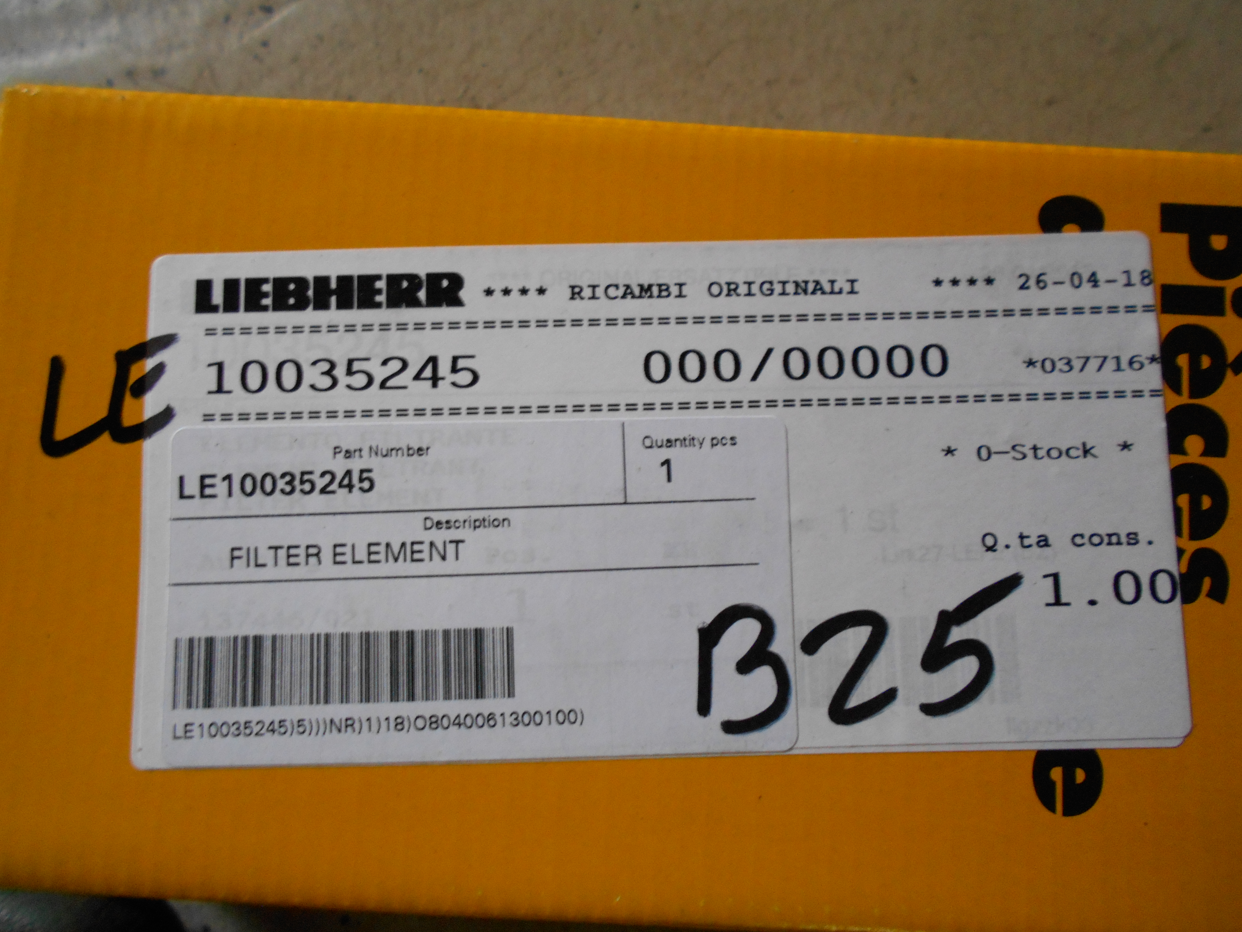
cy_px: 466
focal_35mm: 26
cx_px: 621
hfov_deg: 67.3
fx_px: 933
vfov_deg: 53.1
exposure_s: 1/15
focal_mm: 4.6
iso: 400
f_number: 3.2
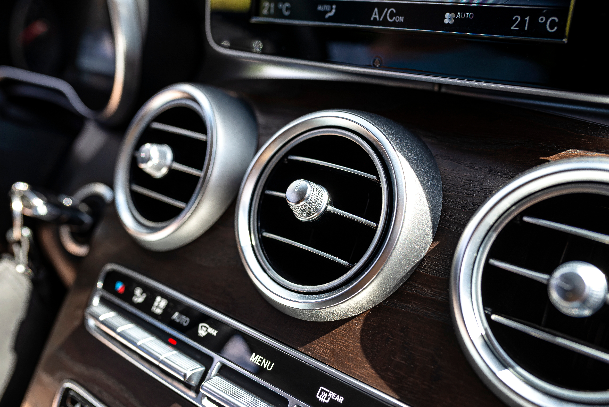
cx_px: 304
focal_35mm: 35
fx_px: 592
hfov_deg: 54.4
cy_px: 204
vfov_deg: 37.9
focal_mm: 35
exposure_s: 1/200
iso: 125
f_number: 4.5
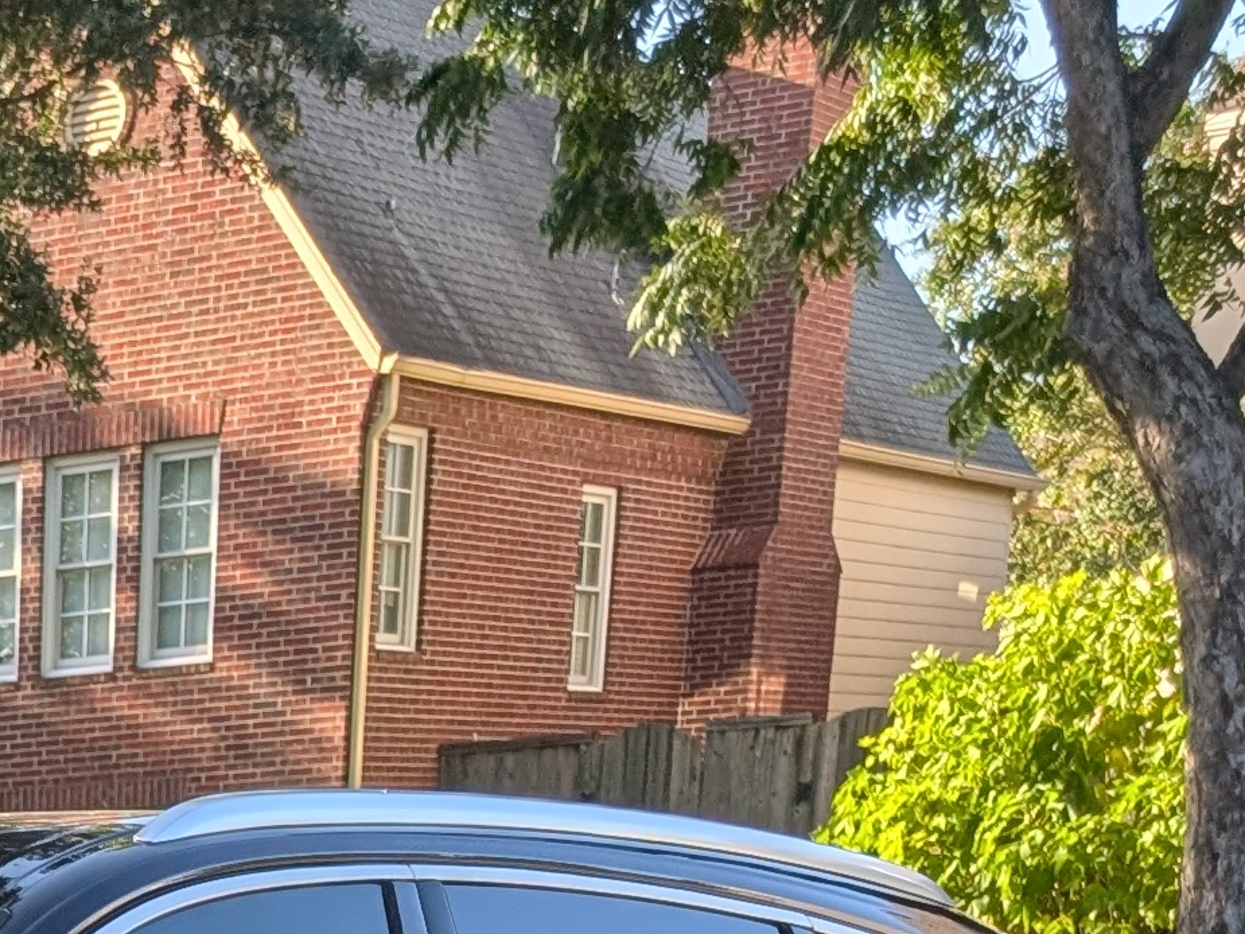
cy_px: 2496
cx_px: -723
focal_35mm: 106
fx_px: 3813
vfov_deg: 10.9
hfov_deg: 16.6
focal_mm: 6.9
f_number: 1.68
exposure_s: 1/251
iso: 23
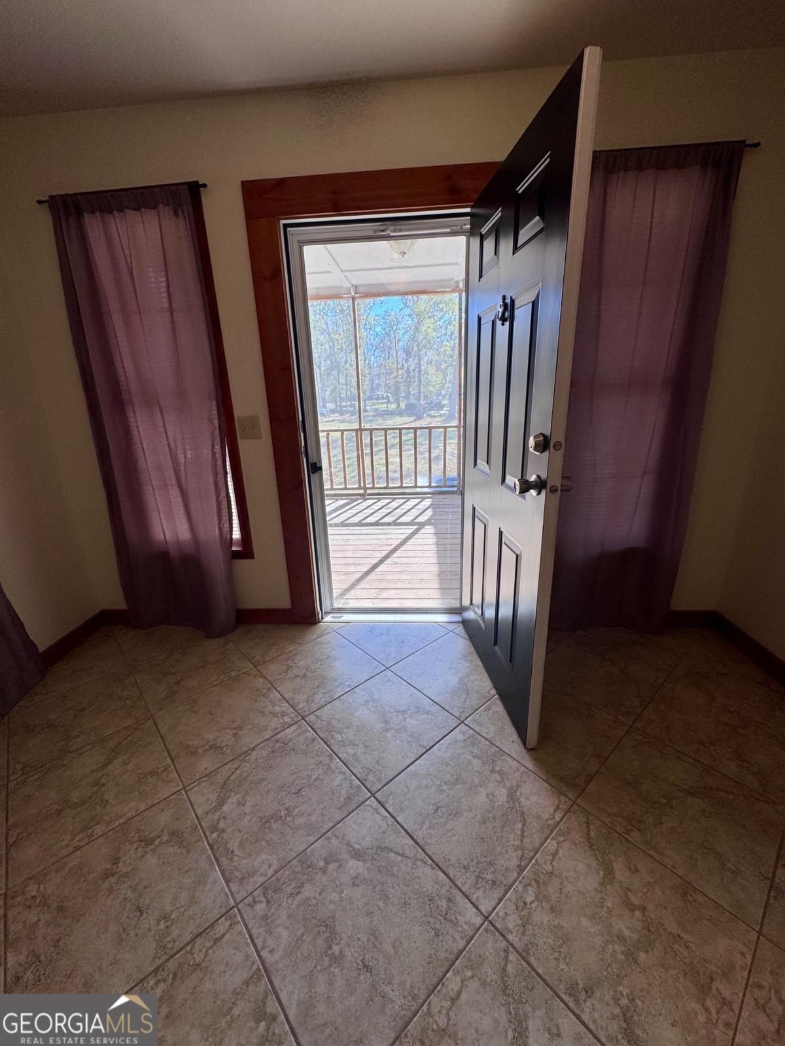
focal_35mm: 14
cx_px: 392
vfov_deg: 102.1
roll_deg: +2.2
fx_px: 423
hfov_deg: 85.7
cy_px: 523
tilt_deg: -18.5
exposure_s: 1/238
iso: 40
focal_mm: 2.22
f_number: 2.2
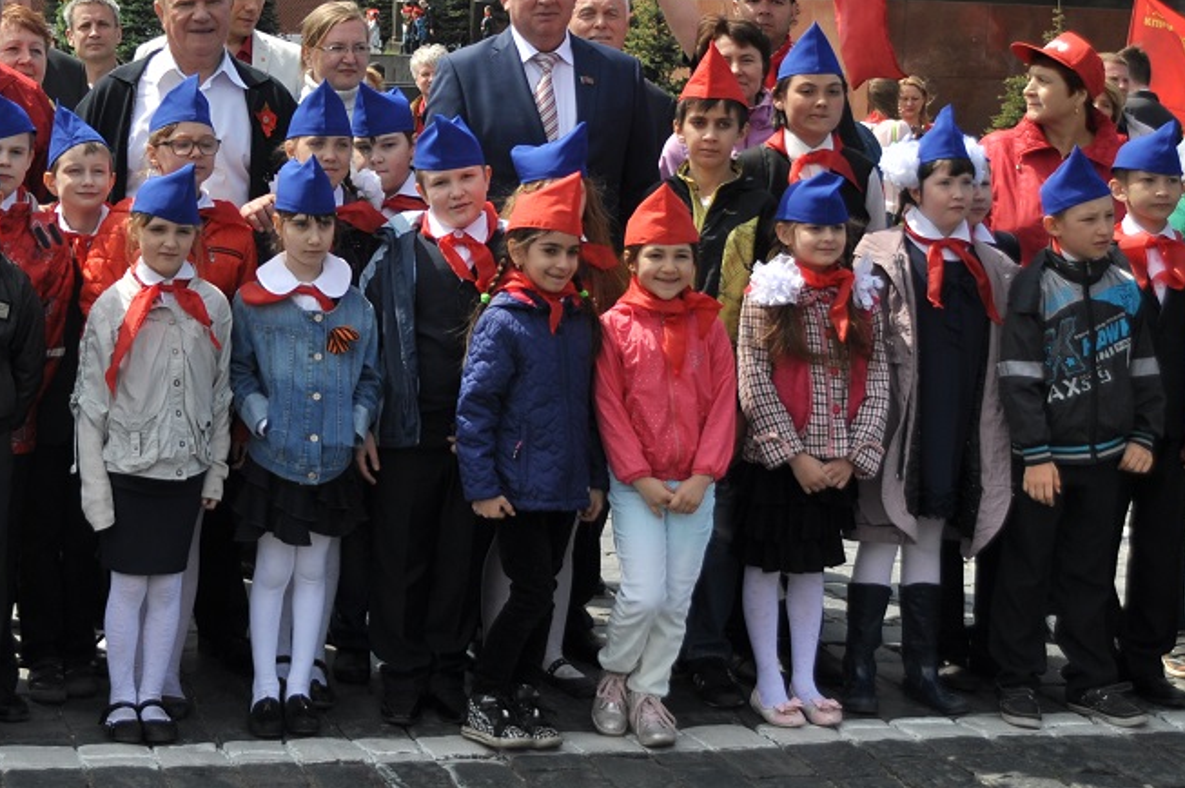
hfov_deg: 30.6
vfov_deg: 20.5
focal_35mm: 65
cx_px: 333
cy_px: 84
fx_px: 2137
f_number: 3.8
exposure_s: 1/1000
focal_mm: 22
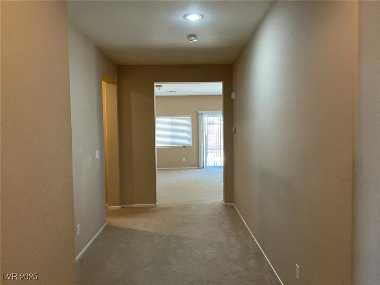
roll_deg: +0.1
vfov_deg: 48.2
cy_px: 142
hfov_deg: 61.7
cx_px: 190
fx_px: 318
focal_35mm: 29
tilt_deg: -4.0
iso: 160
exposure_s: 1/60
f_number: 1.8
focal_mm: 3
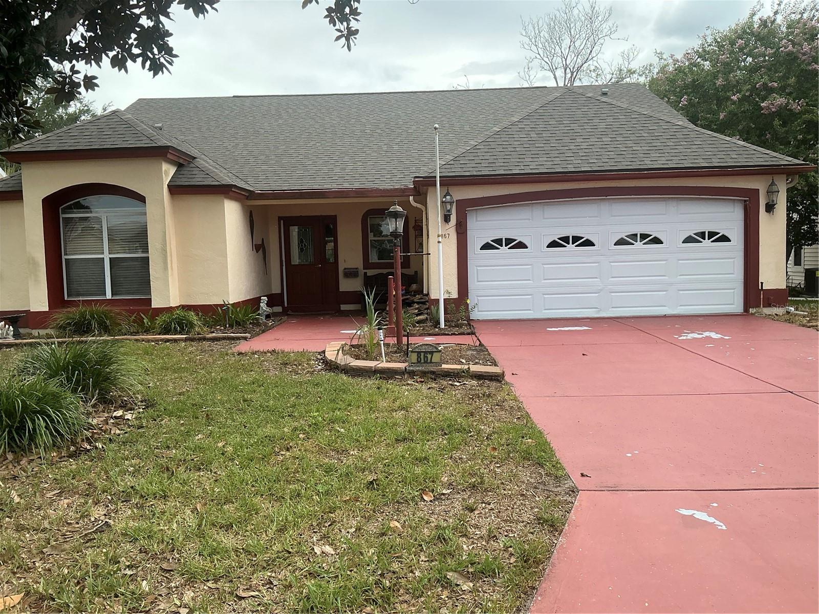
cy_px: 307
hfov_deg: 63.4
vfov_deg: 49.7
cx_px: 410
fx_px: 662
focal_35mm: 28
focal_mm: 3
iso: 25
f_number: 1.8
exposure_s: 1/674
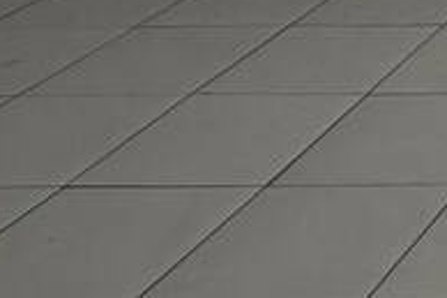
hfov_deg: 13.6
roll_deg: +0.7
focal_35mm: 108
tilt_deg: -6.4
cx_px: 1081
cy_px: -374
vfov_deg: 11.0
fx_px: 1340
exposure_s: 1/465
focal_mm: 2.22
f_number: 2.2
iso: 64
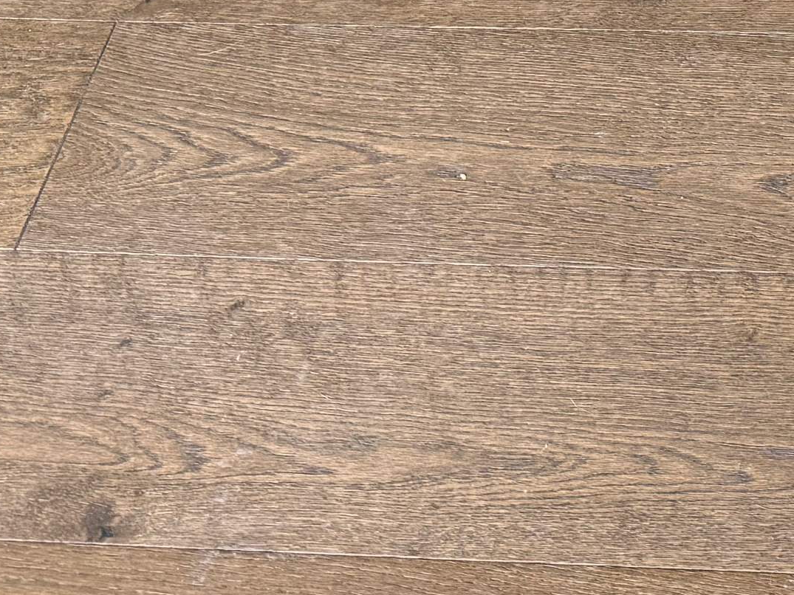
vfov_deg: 14.7
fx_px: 2064
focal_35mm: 90
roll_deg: +1.2
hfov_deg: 20.7
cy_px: -426
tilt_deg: -37.0
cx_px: 889
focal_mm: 6.76
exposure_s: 1/65
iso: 200
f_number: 1.78
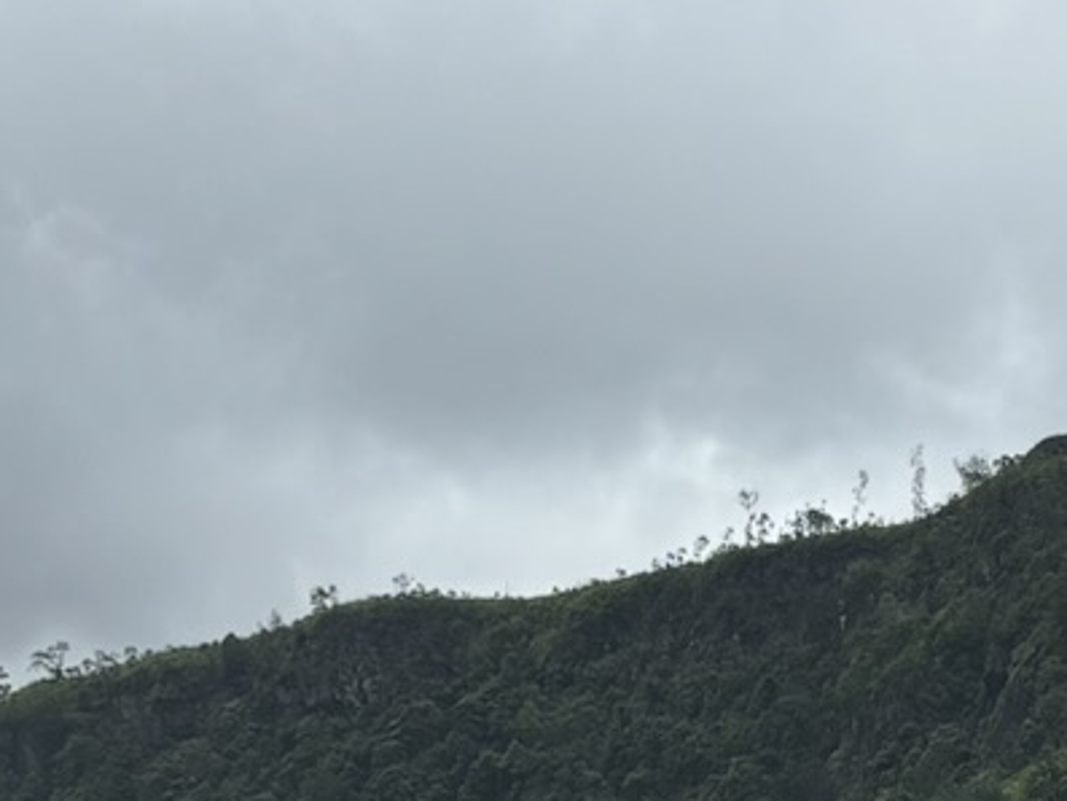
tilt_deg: +3.4
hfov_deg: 14.7
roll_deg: +2.5
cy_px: 1331
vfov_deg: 10.5
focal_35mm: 134
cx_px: 809
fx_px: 4132
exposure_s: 1/3650
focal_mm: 5.96
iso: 50
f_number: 1.6
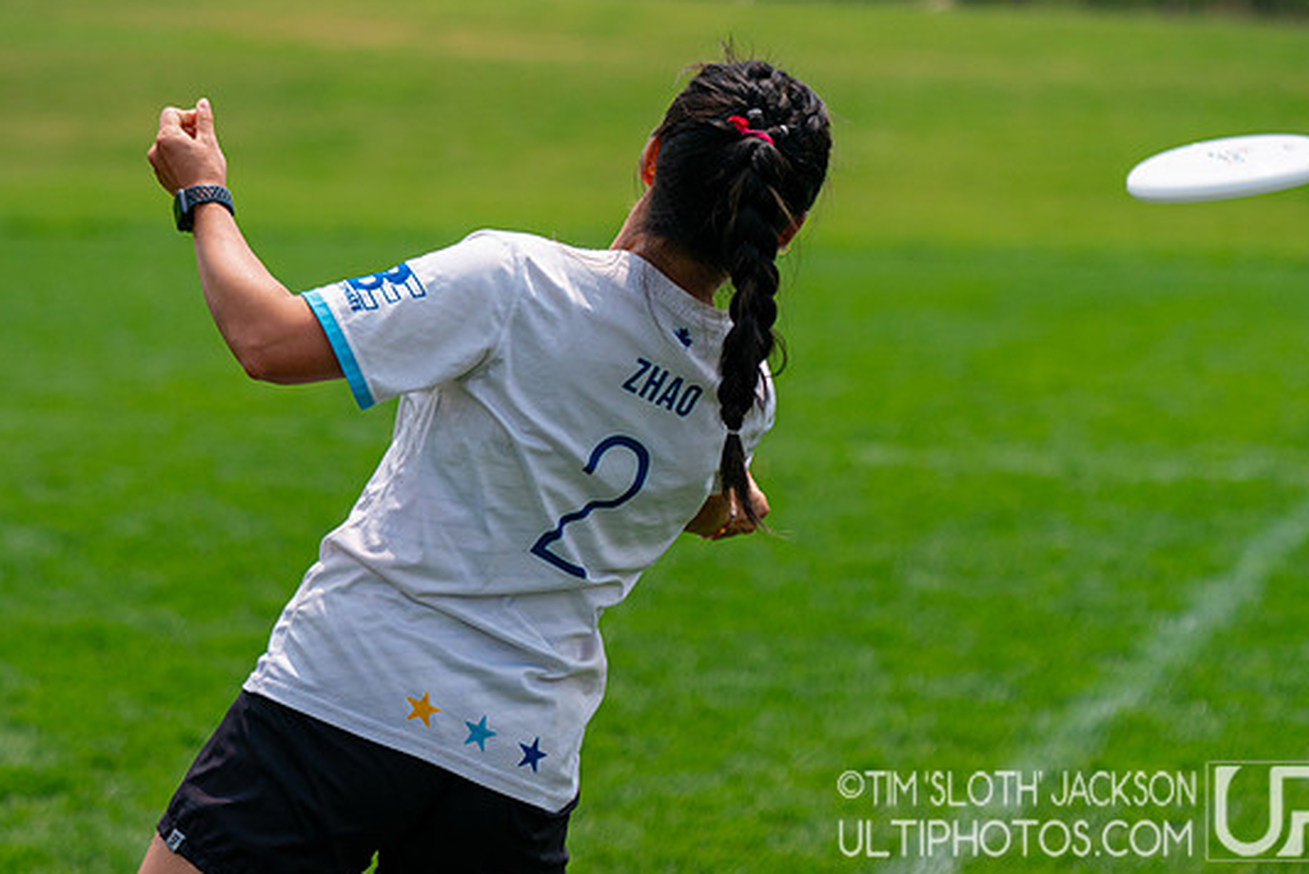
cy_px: 625
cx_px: 626
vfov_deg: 8.7
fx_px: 5712
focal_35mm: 157
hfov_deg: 13.1
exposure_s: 1/6400
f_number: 3.2
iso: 400
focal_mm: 103
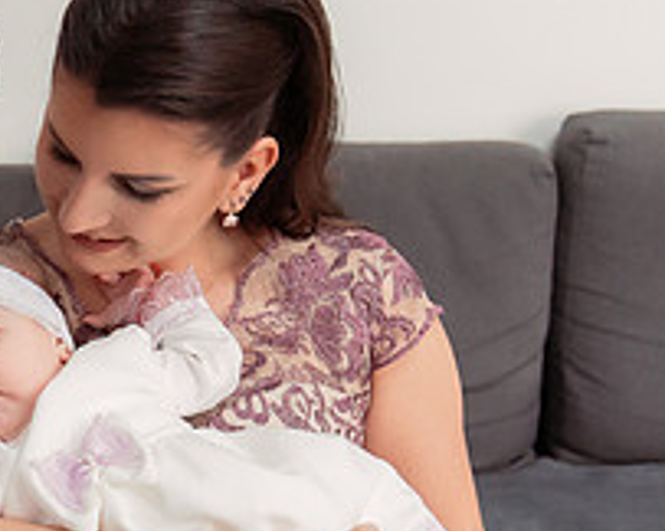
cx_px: -42
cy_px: 351
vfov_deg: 19.1
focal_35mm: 80
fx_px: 1573
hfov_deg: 22.7
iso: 2000
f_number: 2.8
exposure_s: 1/200
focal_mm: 24
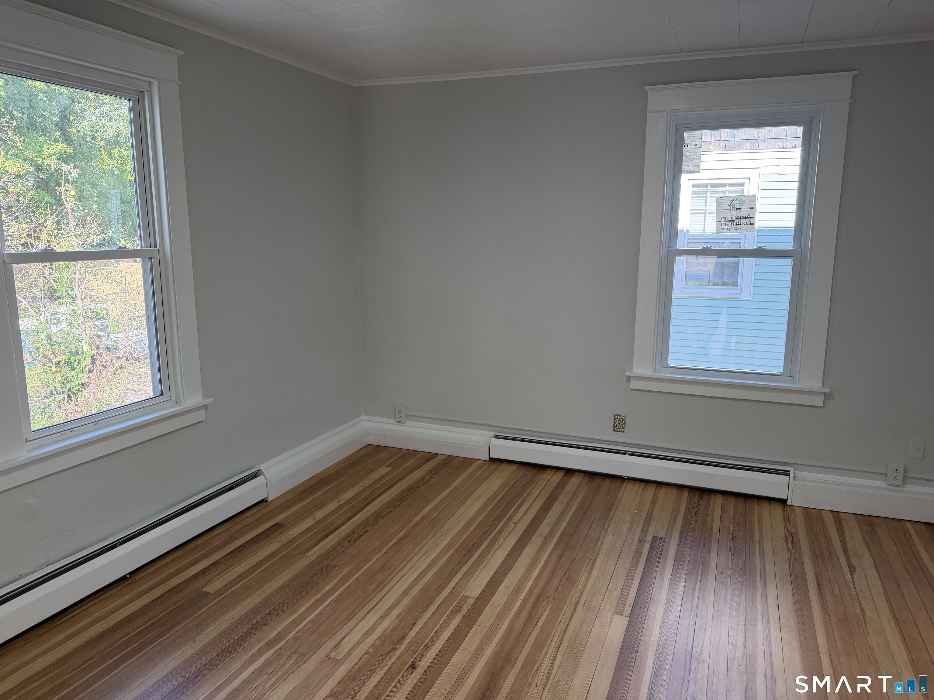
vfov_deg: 56.8
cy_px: 350
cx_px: 467
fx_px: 648
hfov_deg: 71.6
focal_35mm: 24
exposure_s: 1/215
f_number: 1.78
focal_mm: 6.76
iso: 160
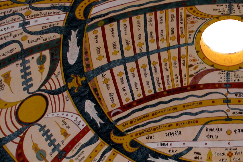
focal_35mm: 53
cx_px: 229
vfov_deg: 25.2
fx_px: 358
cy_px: 41
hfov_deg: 34.9
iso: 64
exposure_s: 1/44.4
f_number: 2.8
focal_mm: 4.7
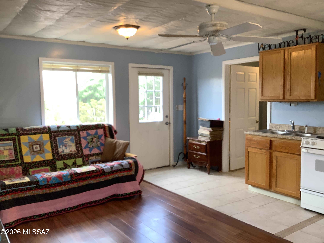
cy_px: 122
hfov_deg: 58.4
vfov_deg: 45.4
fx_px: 290
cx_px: 162
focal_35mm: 31
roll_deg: +0.8
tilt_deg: -5.2
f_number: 2.4
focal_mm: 3.3
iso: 64
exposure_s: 1/60
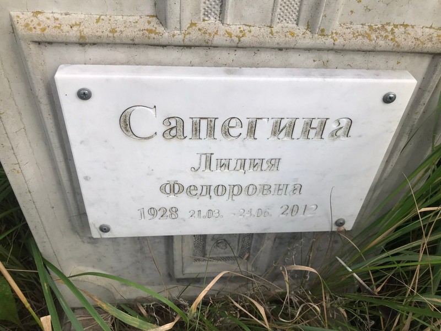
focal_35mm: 28
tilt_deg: -45.5
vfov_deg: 49.7
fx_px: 357
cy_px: 166
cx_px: 220
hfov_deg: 63.4
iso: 20
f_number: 1.8
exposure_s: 1/1429
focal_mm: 3.99
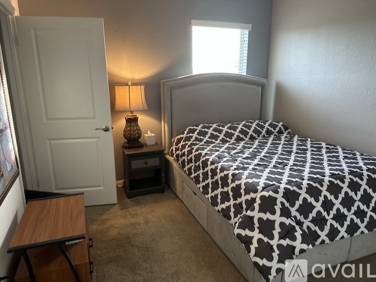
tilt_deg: -15.3
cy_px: 141
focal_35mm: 24
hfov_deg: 71.6
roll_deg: +0.0
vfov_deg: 56.8
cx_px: 188
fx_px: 261
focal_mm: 6.86
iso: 250
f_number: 1.78
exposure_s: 1/60
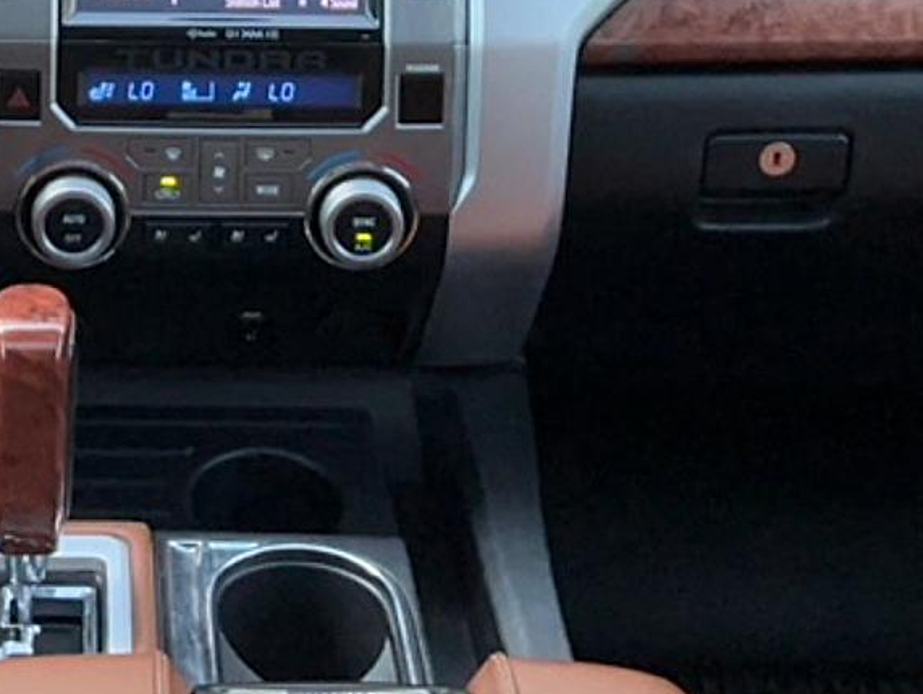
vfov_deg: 16.7
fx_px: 2241
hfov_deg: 22.9
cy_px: -188
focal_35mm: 84
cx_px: 160
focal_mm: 3
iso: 64
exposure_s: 1/60
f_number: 1.8
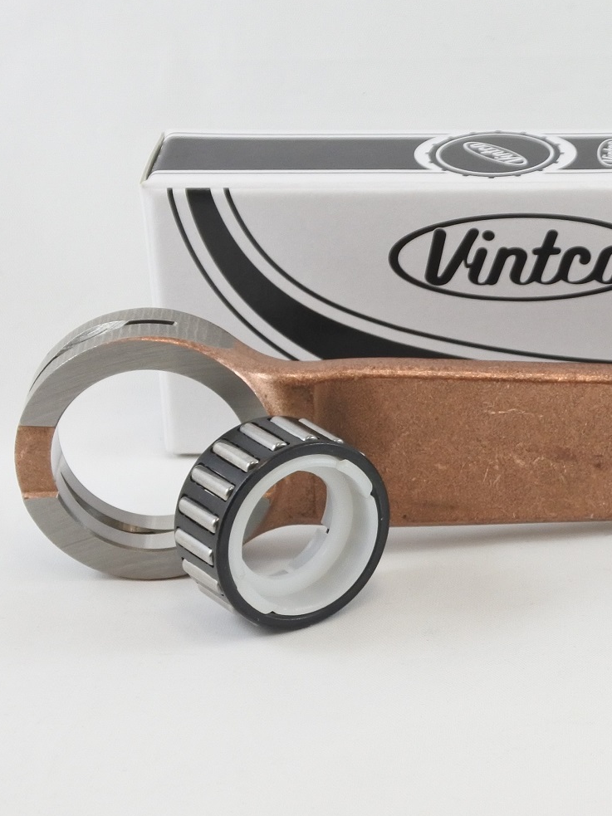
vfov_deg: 23.3
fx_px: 1981
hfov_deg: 17.0
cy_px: 361
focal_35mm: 84
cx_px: 690
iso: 450
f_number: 4.5
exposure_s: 1/125
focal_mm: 17.2
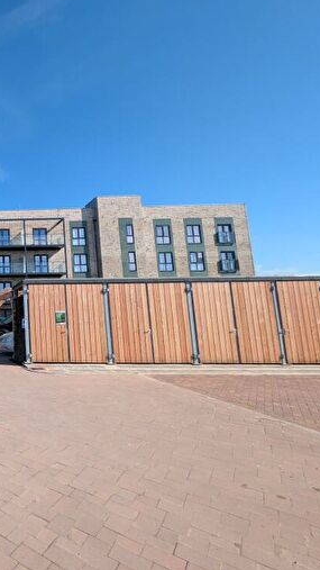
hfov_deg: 41.4
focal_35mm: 18
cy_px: 277
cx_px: -65
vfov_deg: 92.6
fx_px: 272
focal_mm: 2.23
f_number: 1.95
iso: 45
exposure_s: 1/1681
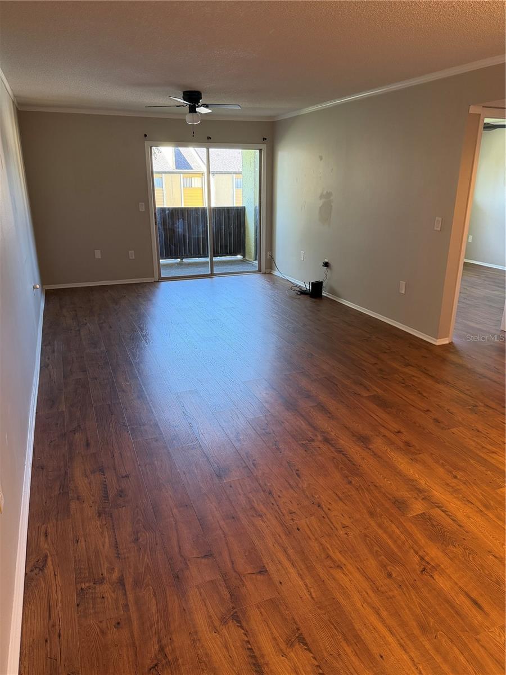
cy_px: 338
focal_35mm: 24
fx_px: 468
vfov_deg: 71.6
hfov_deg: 56.8
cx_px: 253
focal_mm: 6.76
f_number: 1.78
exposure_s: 1/120
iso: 250
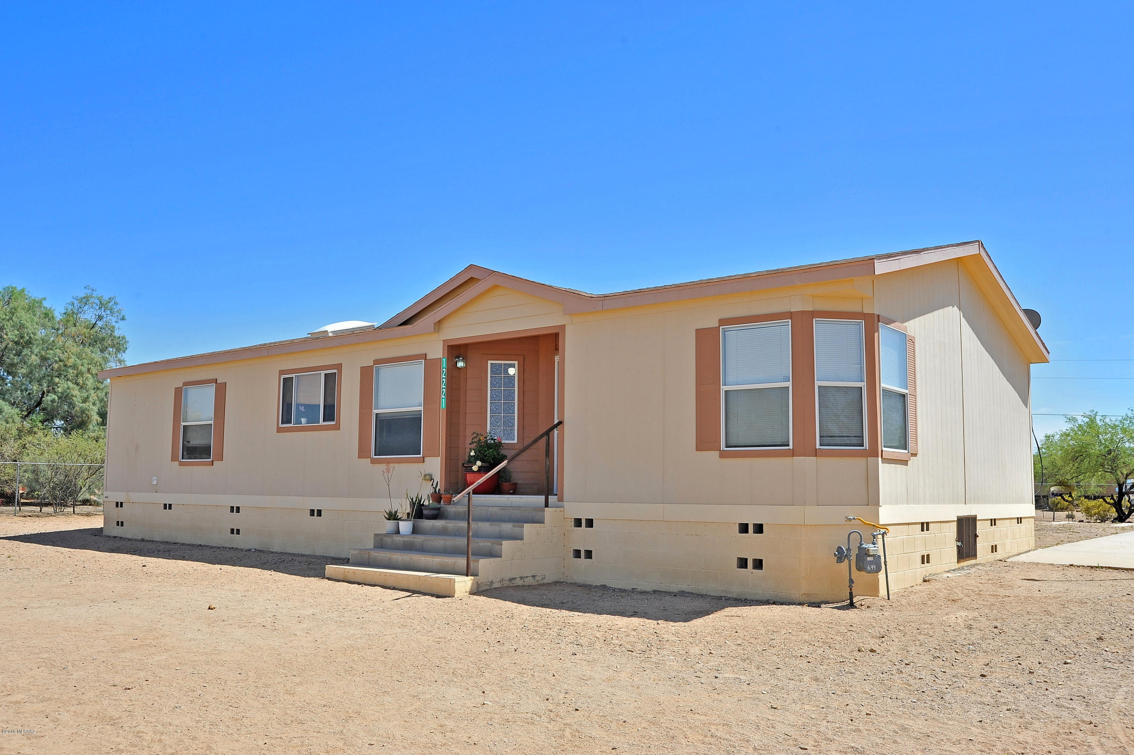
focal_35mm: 30
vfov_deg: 43.6
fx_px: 944
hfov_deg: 62.0
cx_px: 567
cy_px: 378
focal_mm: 30
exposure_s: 1/320
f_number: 11
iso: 320
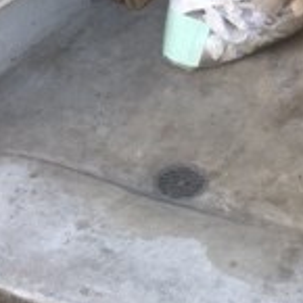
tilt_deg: -12.5
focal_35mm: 113
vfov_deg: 13.2
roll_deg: -0.1
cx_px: 261
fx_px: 1119
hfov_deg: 15.3
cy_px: -309
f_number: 2.2
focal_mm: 4.15
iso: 25
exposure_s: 1/60
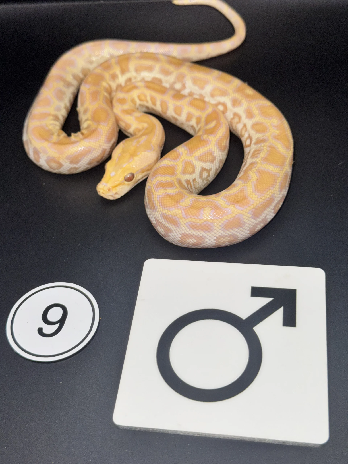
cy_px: 232
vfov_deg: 39.7
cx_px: 174
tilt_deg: -50.3
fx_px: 643
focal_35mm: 48
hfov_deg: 30.3
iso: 50
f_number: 1.78
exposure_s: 1/420
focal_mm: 6.76
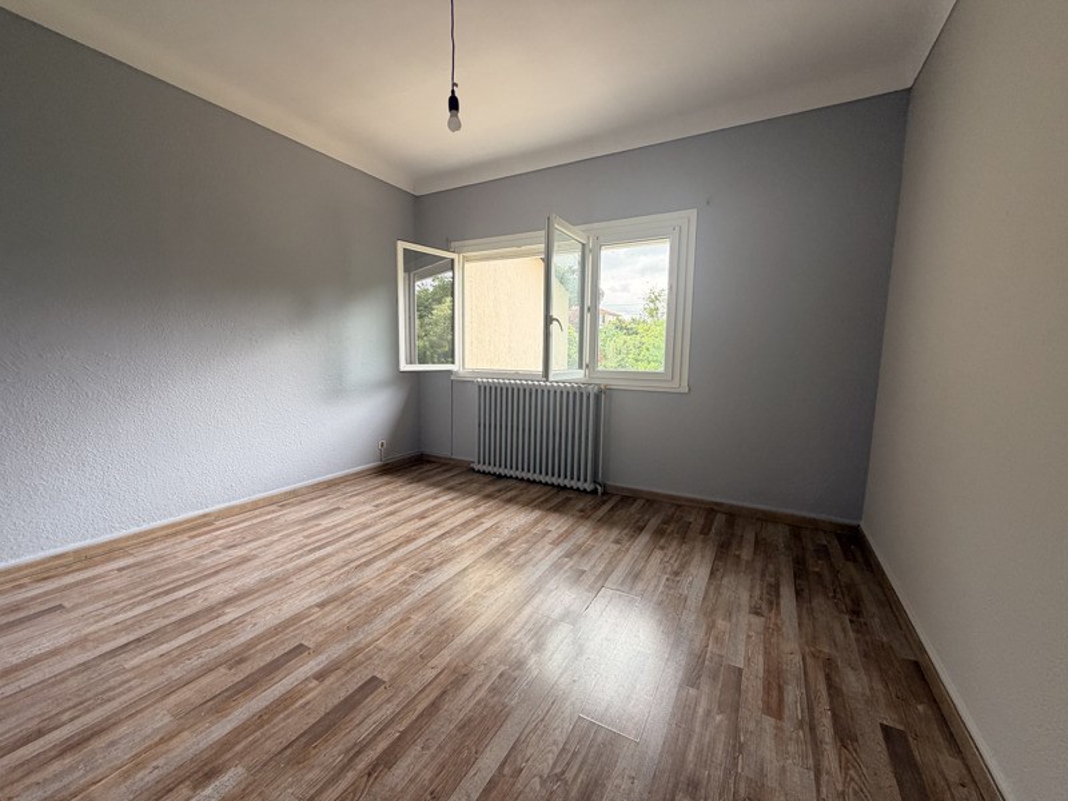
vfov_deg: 85.7
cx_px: 534
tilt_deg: -6.5
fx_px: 432
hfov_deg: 102.1
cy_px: 400
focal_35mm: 14
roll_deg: -1.2
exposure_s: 1/121
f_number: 2.2
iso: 125
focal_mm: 2.22
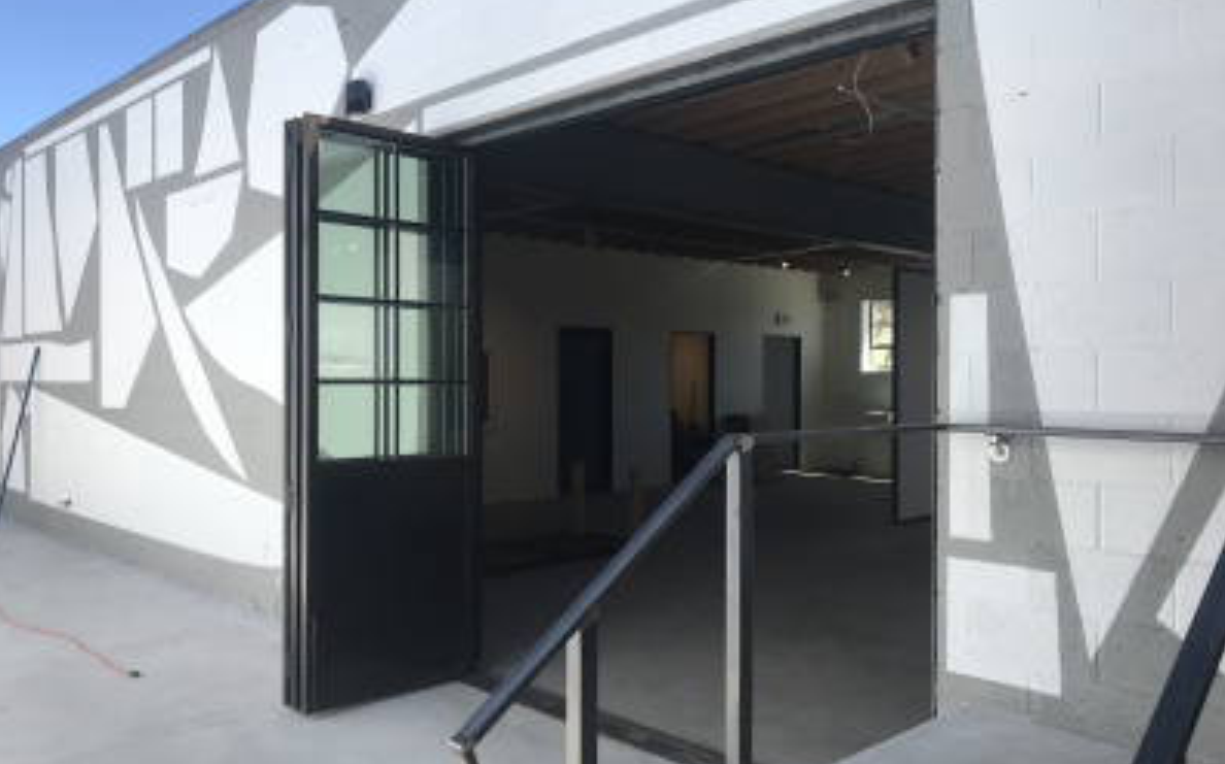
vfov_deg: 41.8
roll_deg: -0.2
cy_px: 399
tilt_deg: -0.5
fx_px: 1001
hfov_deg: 62.9
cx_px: 609
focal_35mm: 30
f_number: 1.8
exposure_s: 1/1030
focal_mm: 3.99
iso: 20
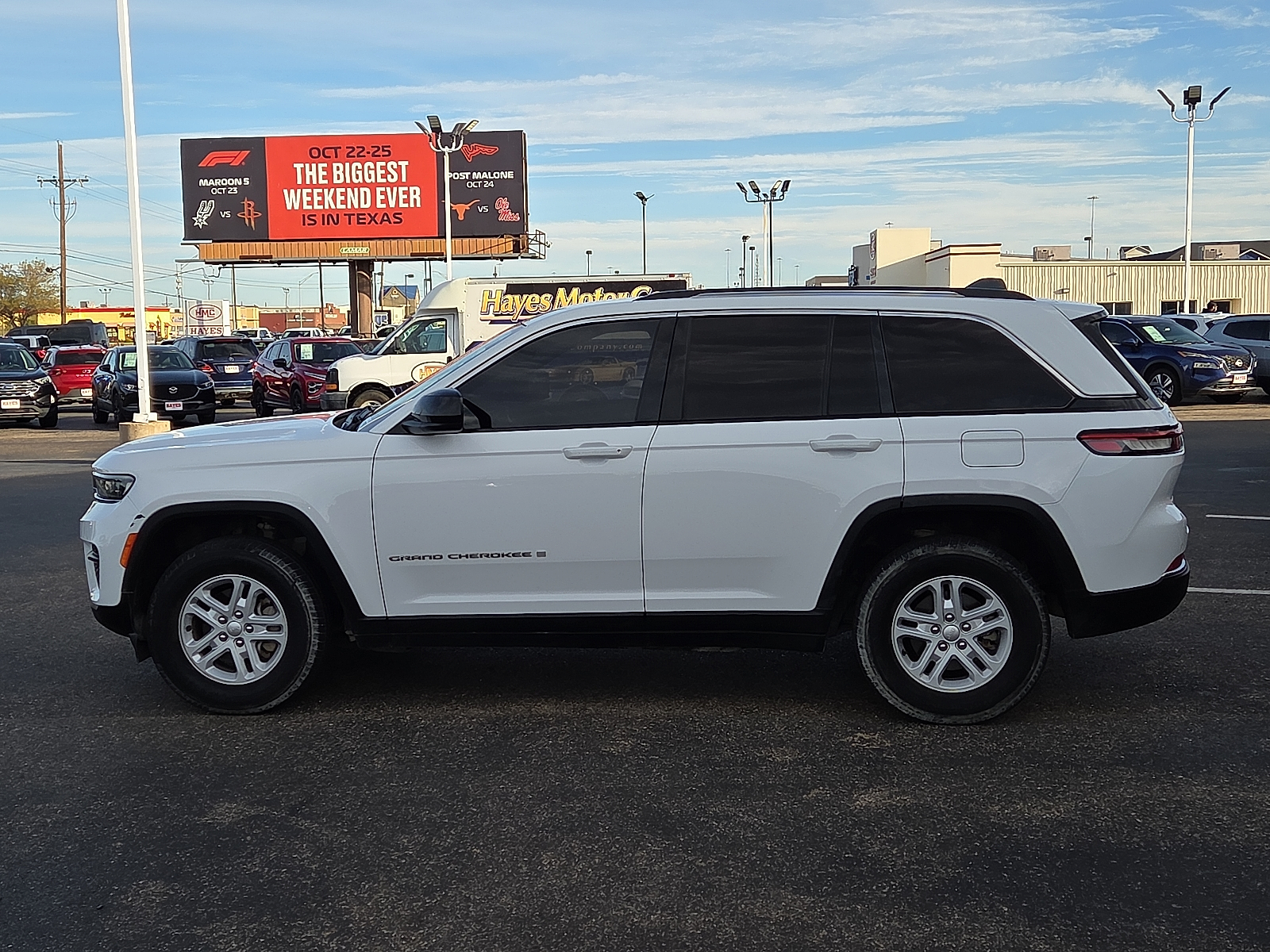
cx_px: 635
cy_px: 476
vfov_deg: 32.9
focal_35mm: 44
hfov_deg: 42.9
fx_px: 1614
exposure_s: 1/3333
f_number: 1.8
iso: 76
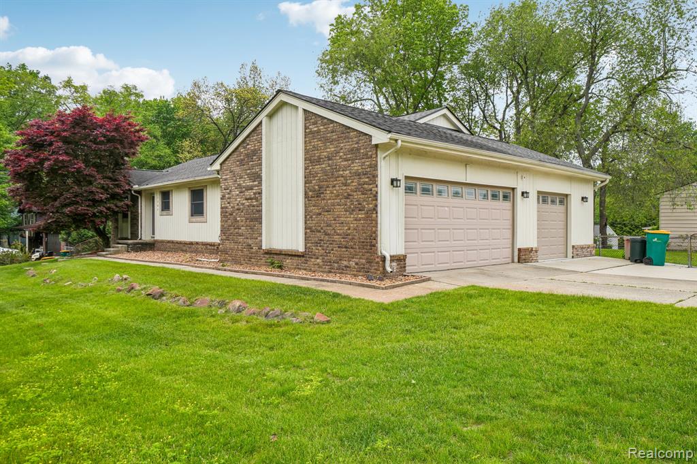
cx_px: 348
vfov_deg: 53.1
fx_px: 464
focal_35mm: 24
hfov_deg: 73.8
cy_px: 232
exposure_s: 1/90
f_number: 8
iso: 100
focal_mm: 16
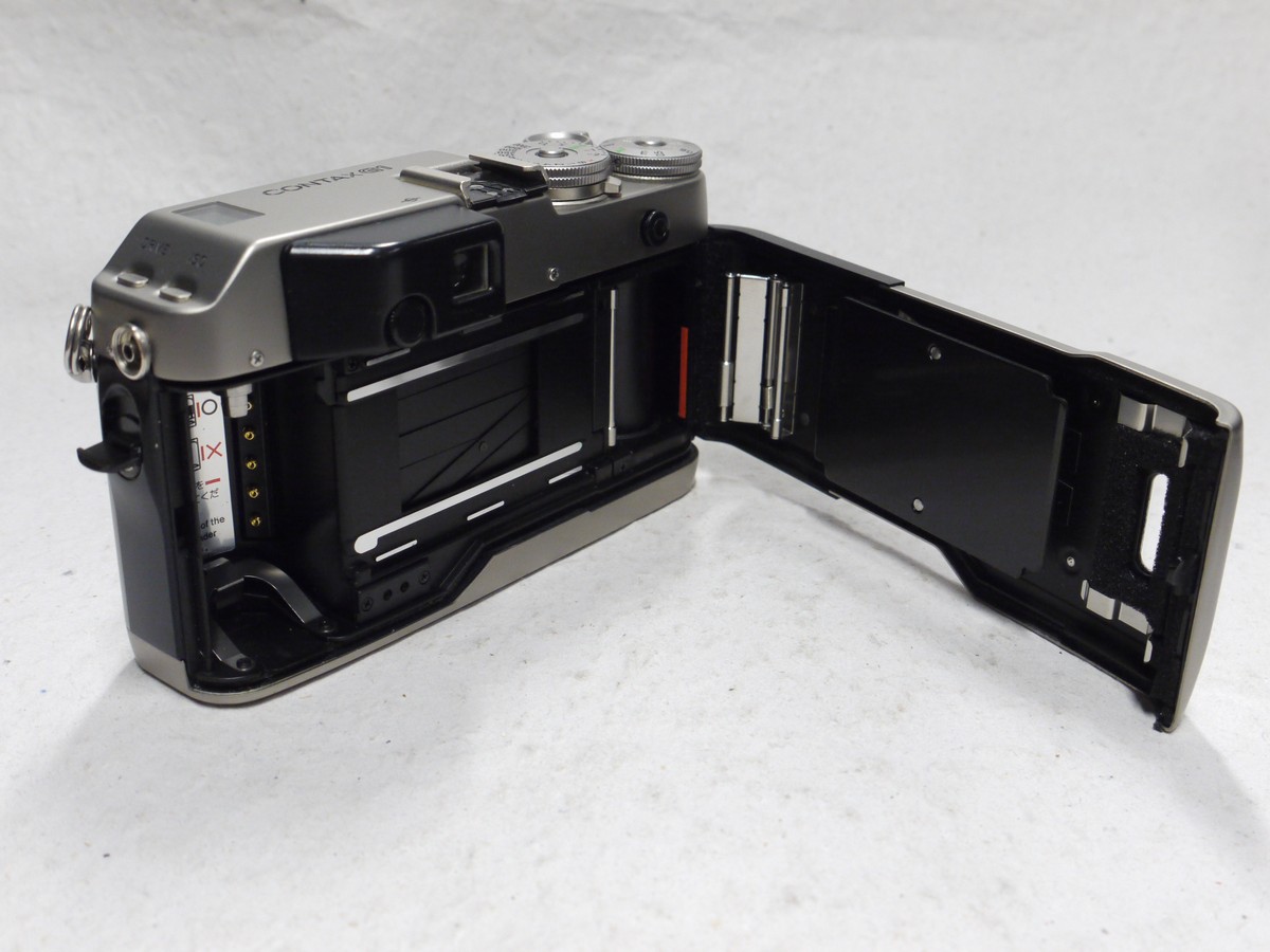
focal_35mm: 44
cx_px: 635
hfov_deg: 42.9
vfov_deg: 32.9
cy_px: 476
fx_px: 1614
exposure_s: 1/25
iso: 800
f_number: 8
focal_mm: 22
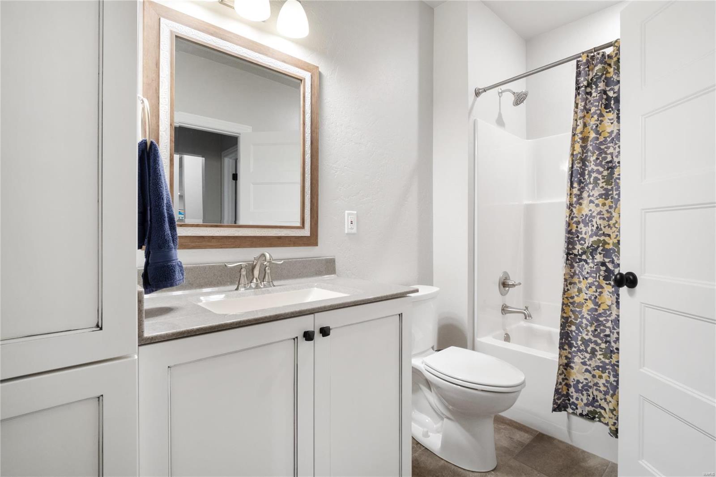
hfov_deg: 96.7
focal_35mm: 16
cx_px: 358
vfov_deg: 73.7
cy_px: 238
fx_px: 318
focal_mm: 8
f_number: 10
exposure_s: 1/1.67
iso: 400
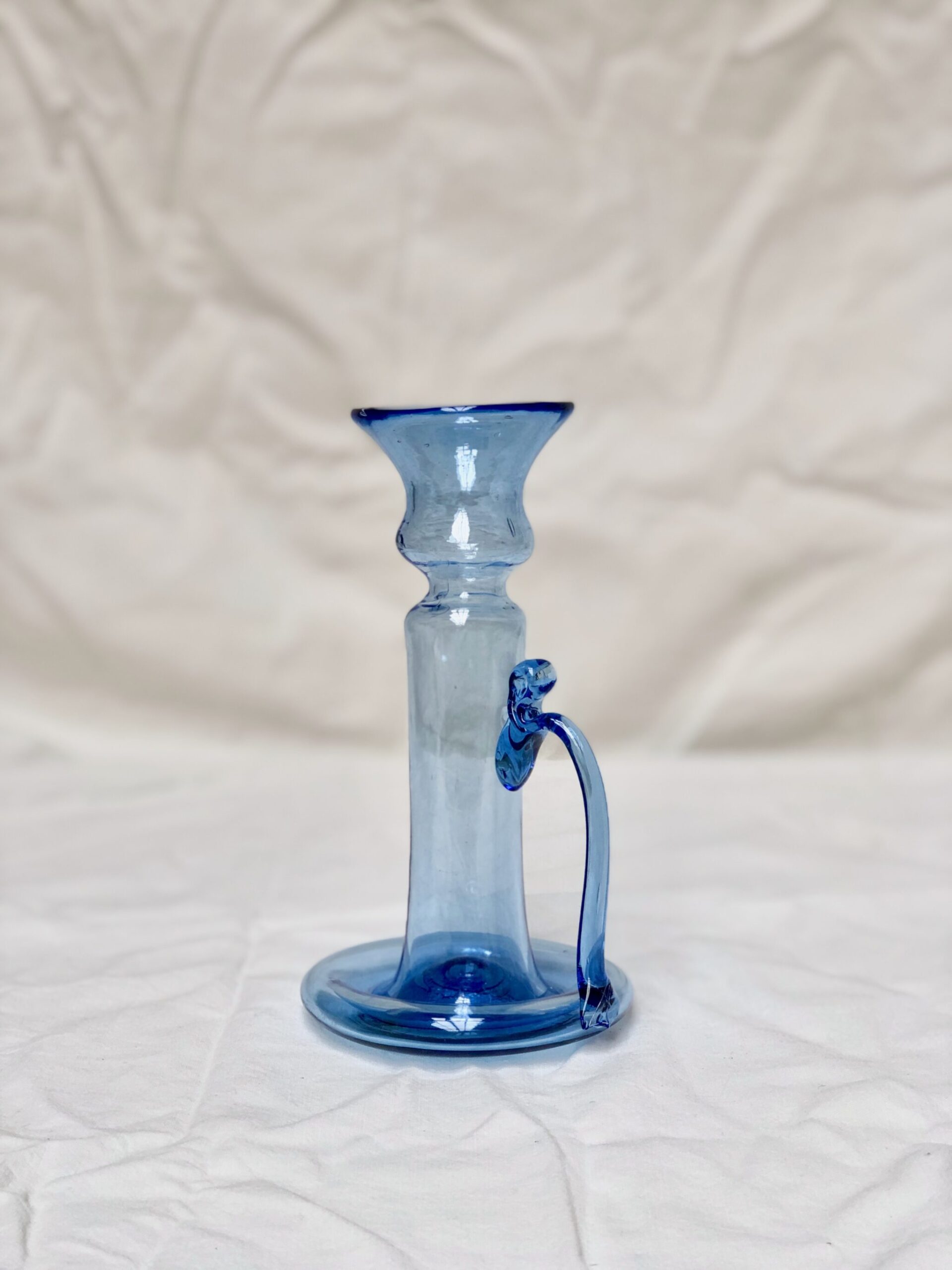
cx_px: 476
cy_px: 635
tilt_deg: -8.4
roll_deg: +1.1
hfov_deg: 25.7
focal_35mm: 57
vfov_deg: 33.8
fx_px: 2090
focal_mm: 6.6
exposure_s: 1/40
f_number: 2.8
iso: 20
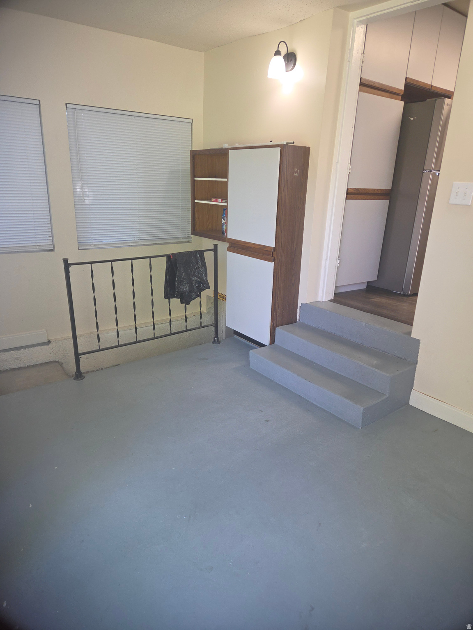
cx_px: 236
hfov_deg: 58.9
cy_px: 315
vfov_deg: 73.9
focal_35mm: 23
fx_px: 419
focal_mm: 5.4
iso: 125
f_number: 1.8
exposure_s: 1/60
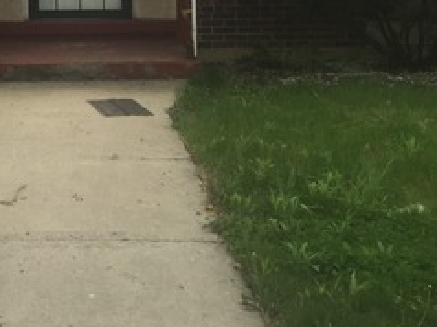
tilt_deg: -1.8
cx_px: -2
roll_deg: +1.9
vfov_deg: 18.3
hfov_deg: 23.9
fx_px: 984
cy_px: -15
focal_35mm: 78
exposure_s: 1/599
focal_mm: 4.15
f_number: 2.2
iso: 32
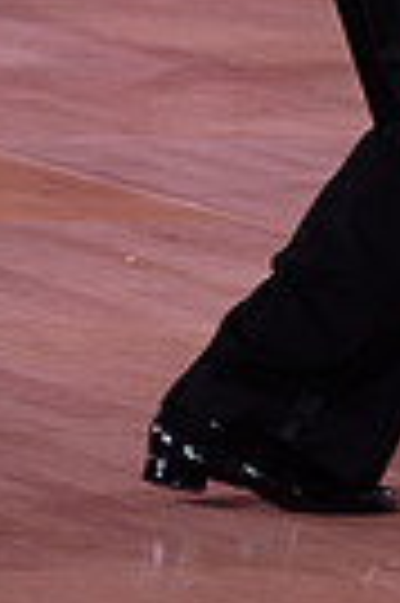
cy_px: -446
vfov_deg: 2.8
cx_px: 771
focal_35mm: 735
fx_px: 12281
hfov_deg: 1.9
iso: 1600
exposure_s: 1/250
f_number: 5
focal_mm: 170
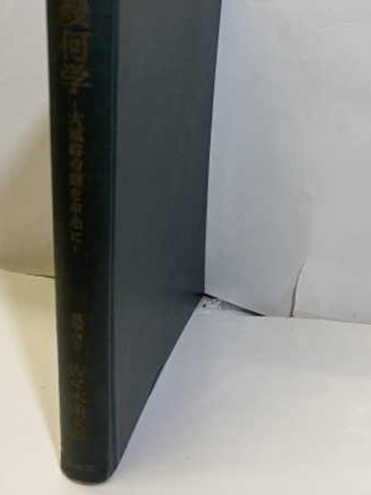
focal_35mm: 35
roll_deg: -4.4
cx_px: 184
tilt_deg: -14.9
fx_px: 501
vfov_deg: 51.9
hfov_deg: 40.7
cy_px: 173
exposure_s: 1/50
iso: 64
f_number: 1.8
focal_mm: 4.25
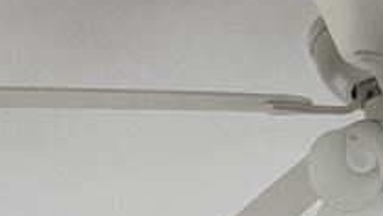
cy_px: 1118
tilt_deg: -0.8
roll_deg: -0.4
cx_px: 258
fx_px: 2114
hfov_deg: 10.3
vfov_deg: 4.8
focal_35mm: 208
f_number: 1.8
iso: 50
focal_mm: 4.25
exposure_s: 1/120
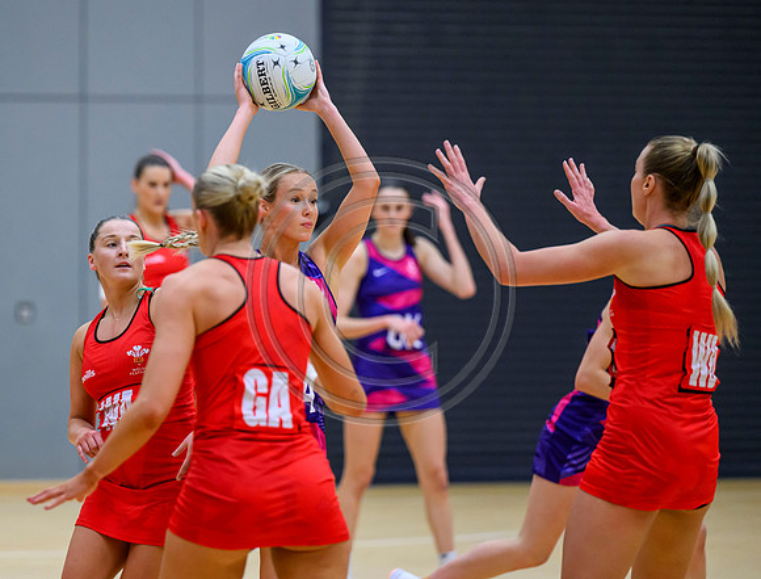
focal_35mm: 254
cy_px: 293
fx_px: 5618
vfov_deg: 5.9
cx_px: 255
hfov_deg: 7.7
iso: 4000
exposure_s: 1/1000
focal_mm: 200
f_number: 3.2
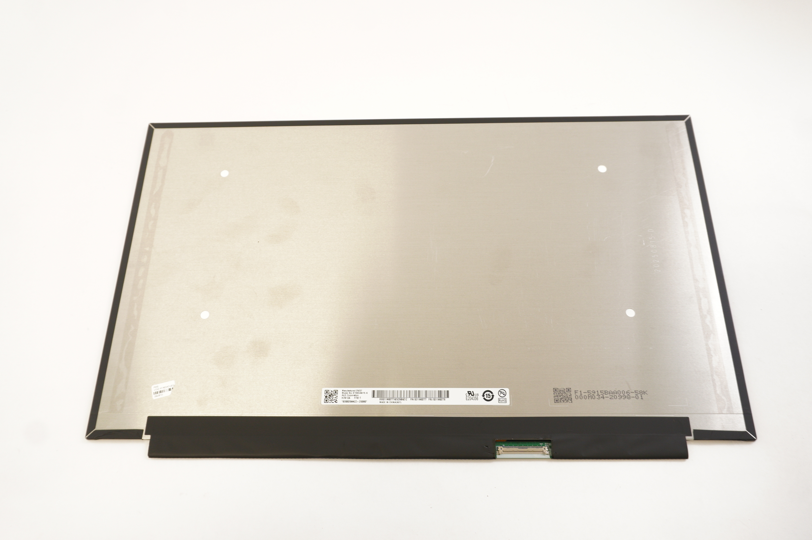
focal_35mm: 30
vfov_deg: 43.5
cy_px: 270
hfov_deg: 62.0
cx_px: 406
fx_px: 676
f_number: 5.6
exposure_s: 1/13
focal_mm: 20
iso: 500
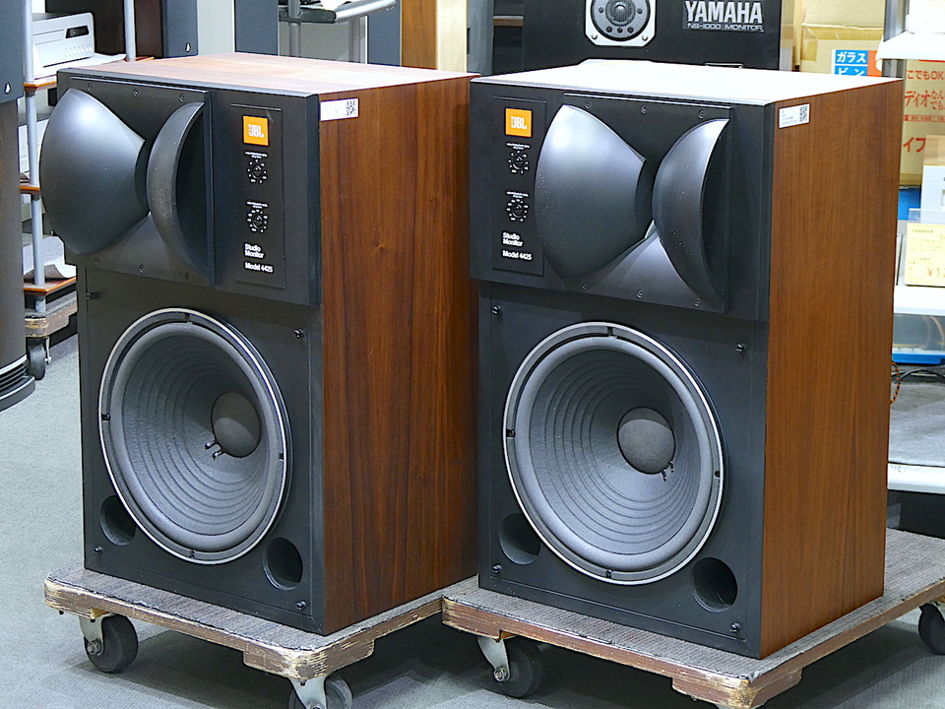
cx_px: 472
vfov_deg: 18.7
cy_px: 354
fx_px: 2157
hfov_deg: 24.7
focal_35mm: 79
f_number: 4.7
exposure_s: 1/1.6
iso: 200
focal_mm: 14.1
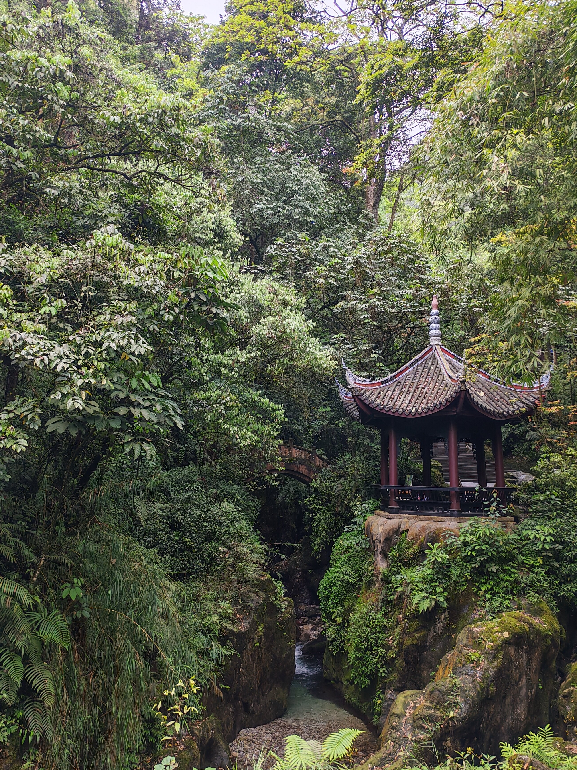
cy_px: 369
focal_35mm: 32
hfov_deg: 44.2
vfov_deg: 56.8
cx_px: 295
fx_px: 711
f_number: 1.9
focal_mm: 6.12
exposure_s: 1/400
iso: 50
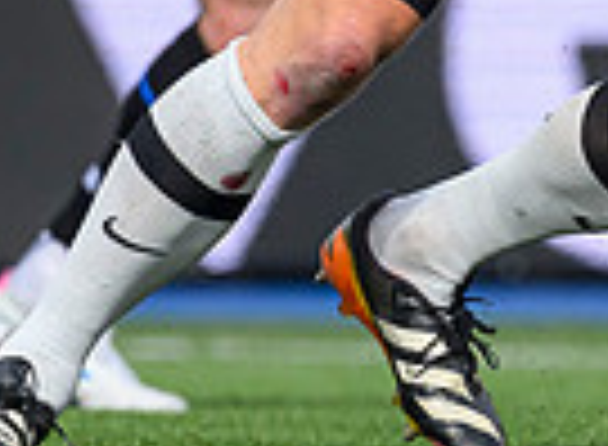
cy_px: -211
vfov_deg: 0.5
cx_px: 930
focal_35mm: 3021
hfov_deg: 0.7
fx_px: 52640
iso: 500
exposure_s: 1/3200
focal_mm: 400
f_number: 4
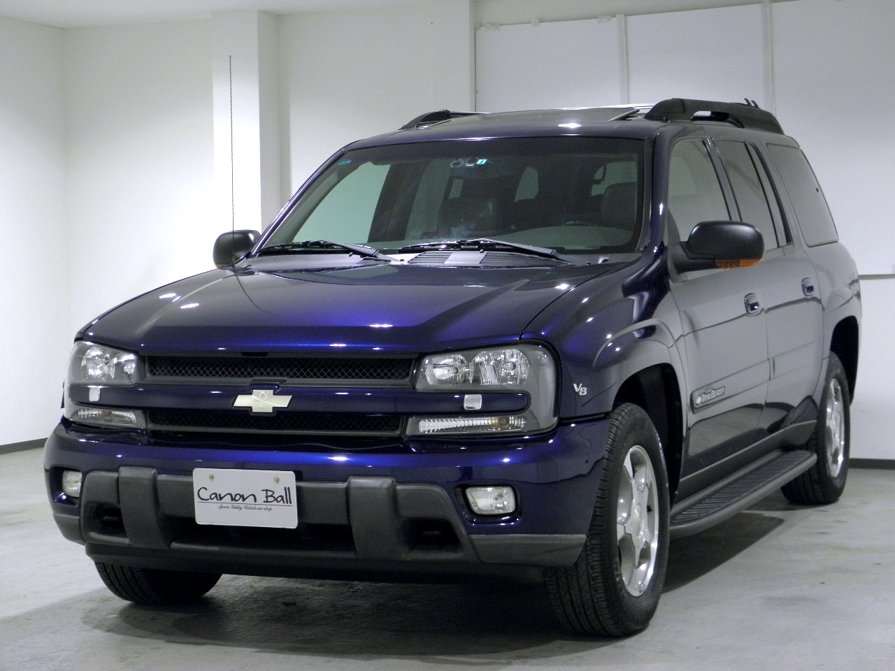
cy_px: 336
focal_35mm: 68
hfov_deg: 28.6
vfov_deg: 21.6
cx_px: 448
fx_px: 1758
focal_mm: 12.2
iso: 200
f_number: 4.3
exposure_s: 1/8
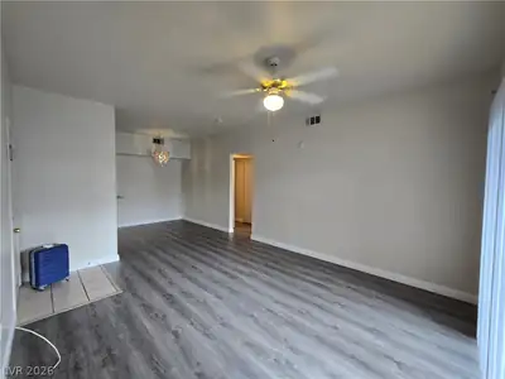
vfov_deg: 89.9
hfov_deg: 106.2
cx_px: 252
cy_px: 190
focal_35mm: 13
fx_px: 190
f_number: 2.2
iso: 160
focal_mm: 2.2
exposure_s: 1/60
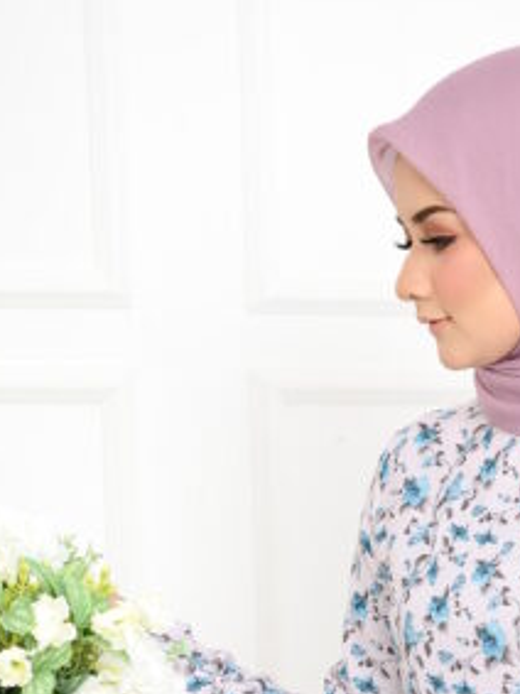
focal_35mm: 101
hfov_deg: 14.4
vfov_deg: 19.0
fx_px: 2024
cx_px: 513
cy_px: 669
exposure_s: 1/125
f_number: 7.1
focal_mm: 46
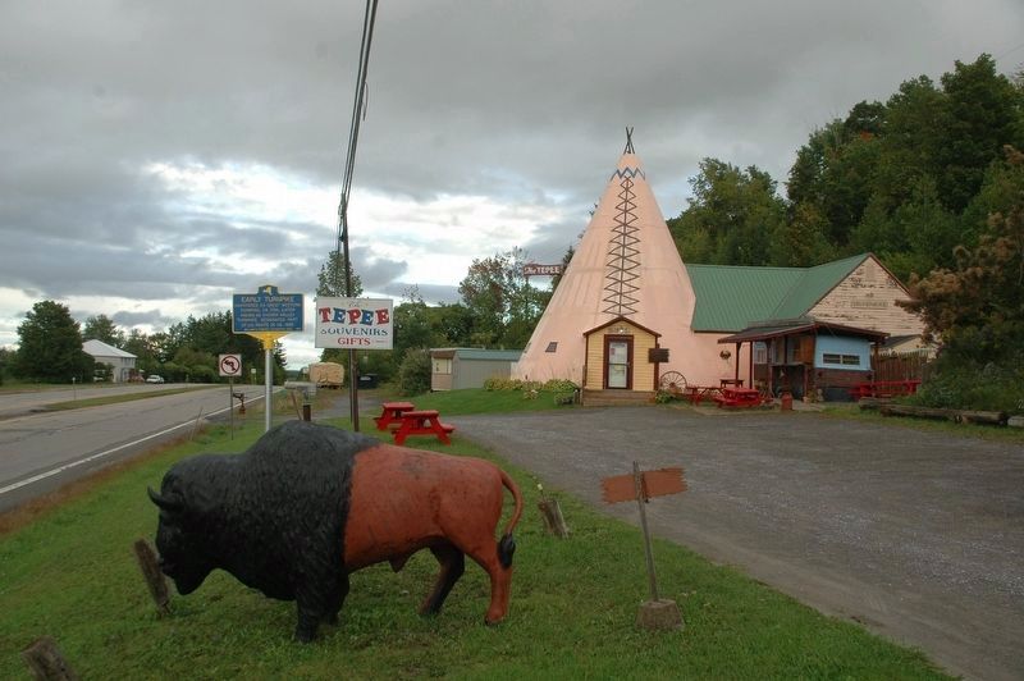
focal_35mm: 32
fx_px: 895
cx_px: 512
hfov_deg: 59.5
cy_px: 340
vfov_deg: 41.6
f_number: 7.1
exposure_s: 1/200
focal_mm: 21
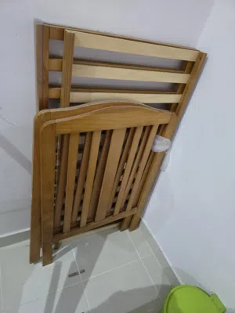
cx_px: 118
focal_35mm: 23
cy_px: 156
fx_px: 208
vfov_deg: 73.9
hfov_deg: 58.9
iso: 1250
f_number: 1.7
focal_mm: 6.3
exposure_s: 1/60
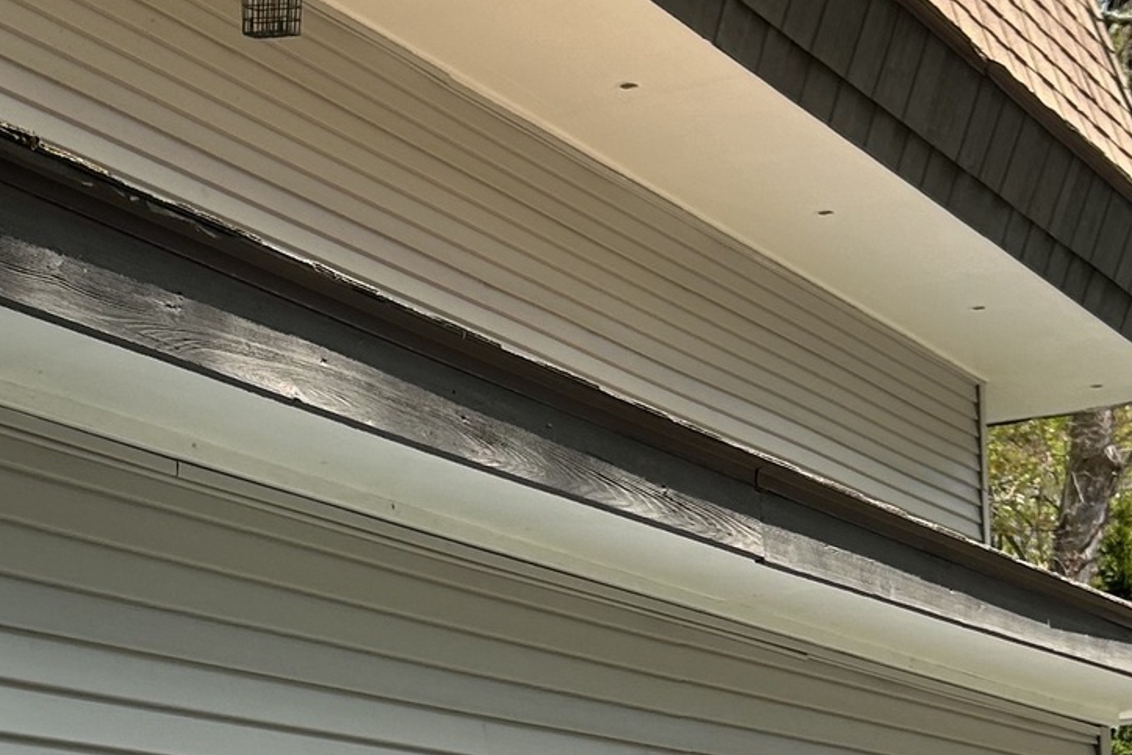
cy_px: 861
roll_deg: +1.1
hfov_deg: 23.6
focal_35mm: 86
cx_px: 417
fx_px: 2705
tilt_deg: +4.4
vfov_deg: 15.4
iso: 50
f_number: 1.5
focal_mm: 5.7
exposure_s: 1/3257
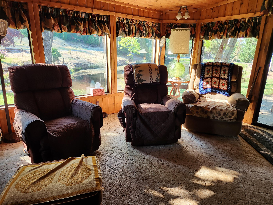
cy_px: 102
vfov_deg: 58.9
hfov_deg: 73.9
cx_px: 136
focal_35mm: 23
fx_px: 181
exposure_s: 1/180
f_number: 1.8
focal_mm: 5.4
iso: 125
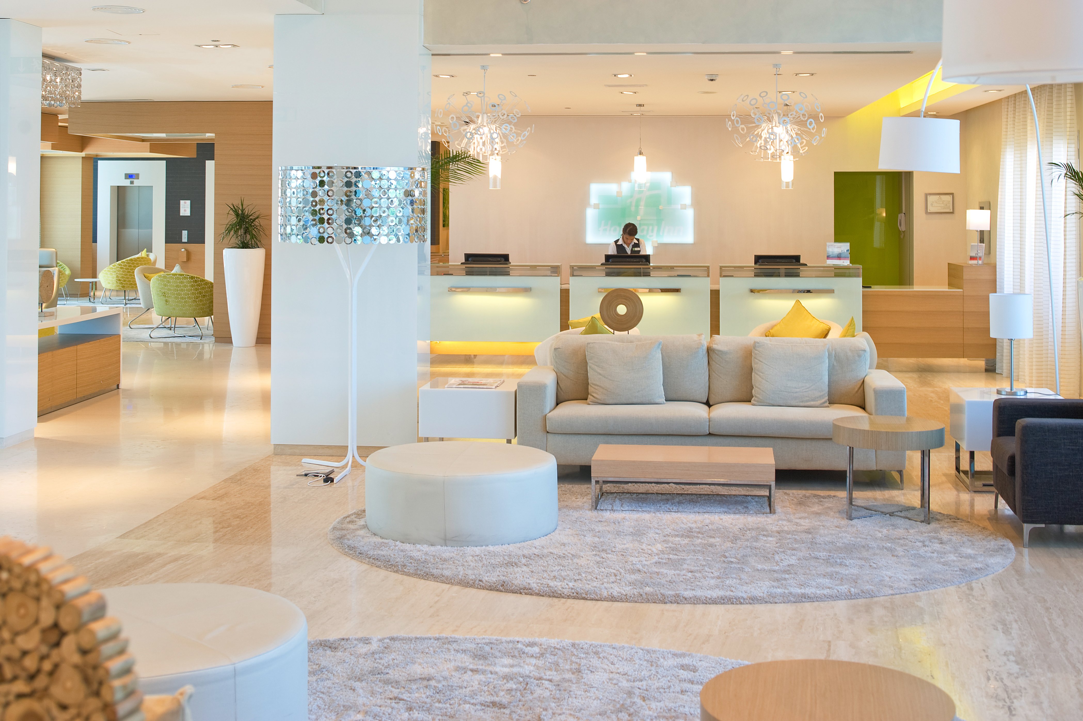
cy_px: 360
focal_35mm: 45
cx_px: 542
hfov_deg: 43.6
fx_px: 1353
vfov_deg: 29.9
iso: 200
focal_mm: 45
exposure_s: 1/20
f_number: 5.6
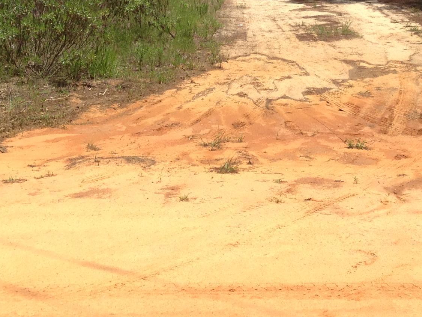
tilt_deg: -4.2
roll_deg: +2.1
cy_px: -23
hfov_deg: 22.2
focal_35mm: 88
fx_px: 1073
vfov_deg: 16.3
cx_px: 235
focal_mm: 4.12
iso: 50
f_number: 2.4
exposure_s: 1/1355
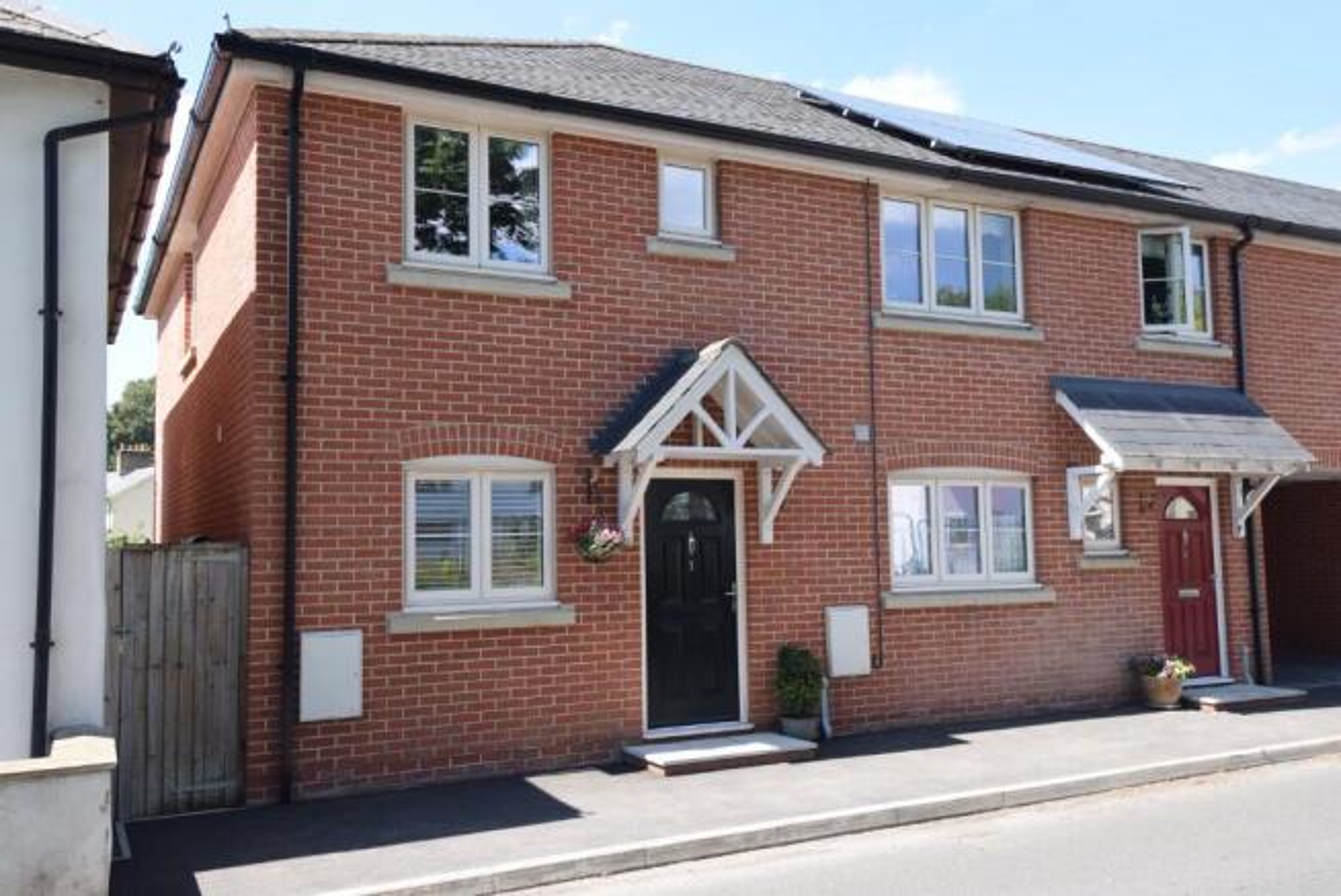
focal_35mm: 30
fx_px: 1118
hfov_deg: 61.9
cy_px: 448
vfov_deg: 43.7
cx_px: 670
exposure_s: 1/250
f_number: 8
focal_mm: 20
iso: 280
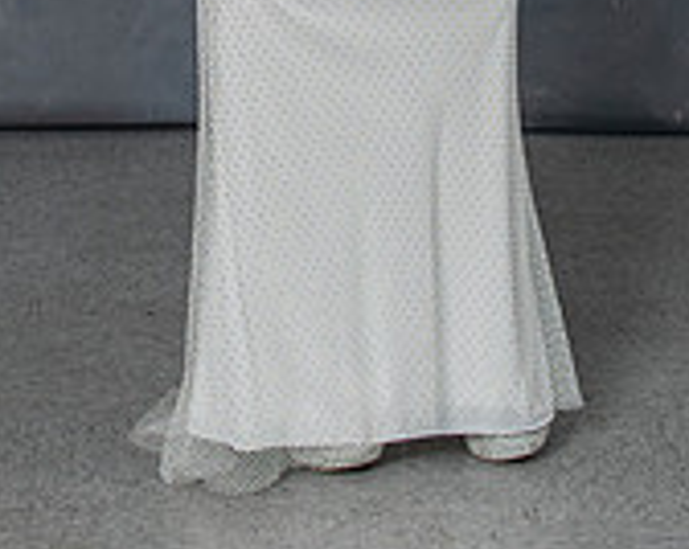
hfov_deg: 13.3
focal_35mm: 145
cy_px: -430
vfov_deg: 10.1
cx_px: 360
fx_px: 2953
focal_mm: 32
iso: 200
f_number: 5.6
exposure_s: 1/160
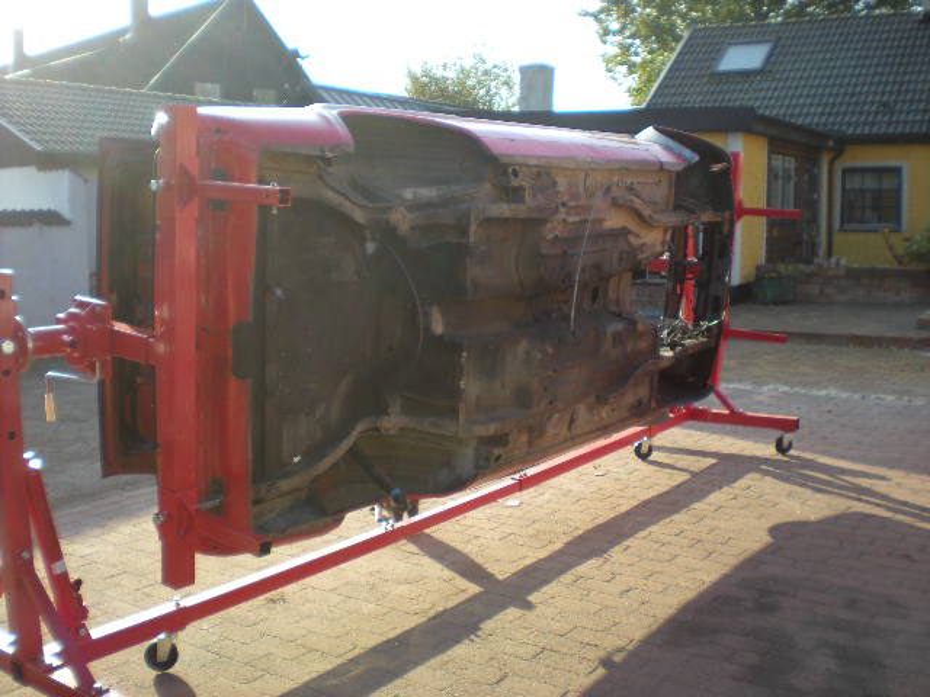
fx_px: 1021
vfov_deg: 37.7
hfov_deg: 49.0
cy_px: 348
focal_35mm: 38
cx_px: 465
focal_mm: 6.3
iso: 64
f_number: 3.1
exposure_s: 1/251
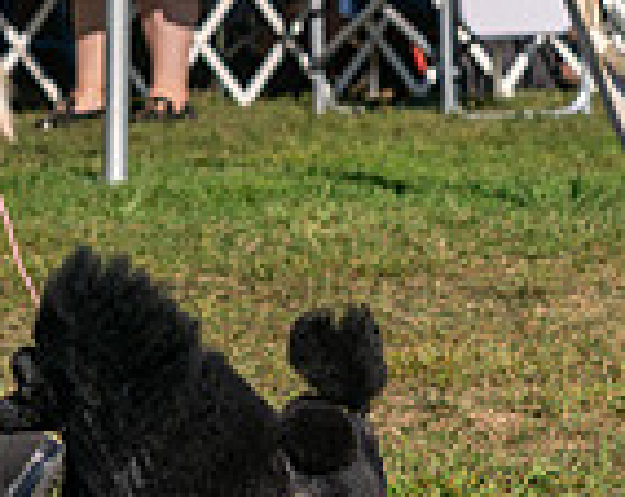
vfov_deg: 3.7
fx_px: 7753
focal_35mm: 420
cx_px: 68
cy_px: -88
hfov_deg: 4.6
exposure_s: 1/1250
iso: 100
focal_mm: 94
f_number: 4.5
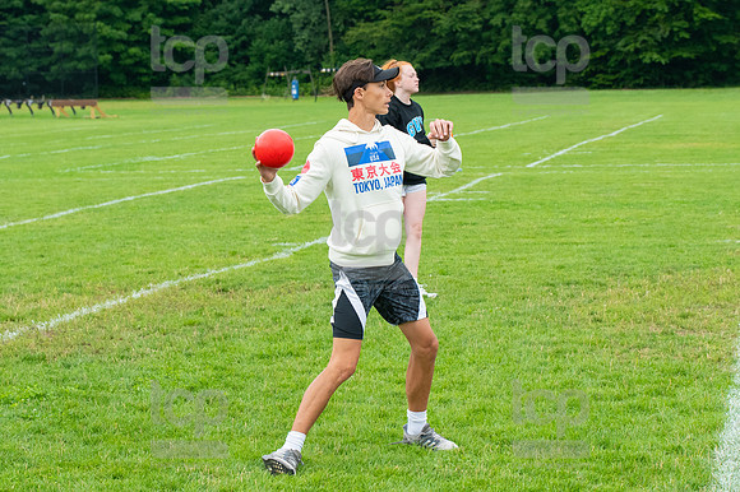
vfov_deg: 13.0
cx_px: 370
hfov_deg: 19.5
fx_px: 2157
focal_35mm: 105
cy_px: 246
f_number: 5.6
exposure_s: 1/1000
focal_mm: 70
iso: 1250
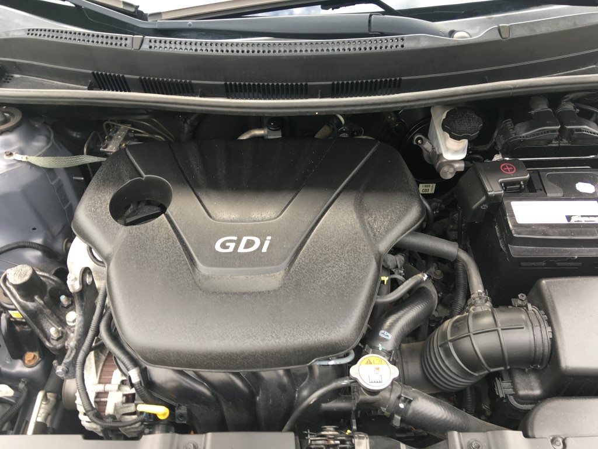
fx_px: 501
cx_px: 299
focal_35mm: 29
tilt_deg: -46.8
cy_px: 224
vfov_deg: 48.2
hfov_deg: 61.7
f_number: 2.2
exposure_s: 1/60
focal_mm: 4.15
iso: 32
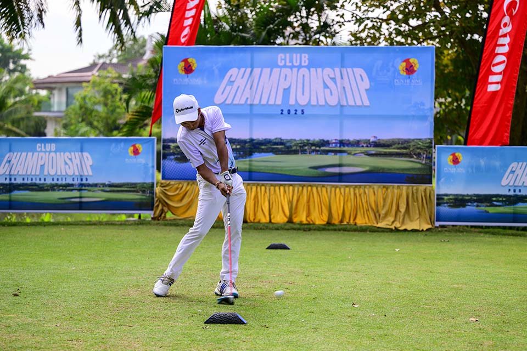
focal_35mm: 77
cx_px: 264
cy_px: 176
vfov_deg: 17.7
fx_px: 1127
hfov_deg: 26.3
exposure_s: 1/1600
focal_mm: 77
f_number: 2.8
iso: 250
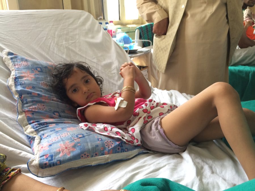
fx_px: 214
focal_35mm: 29
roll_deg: +2.8
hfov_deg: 61.7
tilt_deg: -18.4
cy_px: 96
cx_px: 128
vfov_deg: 48.2
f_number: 2.2
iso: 50
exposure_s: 1/33
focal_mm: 4.15
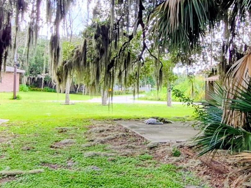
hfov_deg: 40.4
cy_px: 65
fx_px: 341
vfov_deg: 30.7
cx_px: 109
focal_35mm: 47
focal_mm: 1.74
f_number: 2.2
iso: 40
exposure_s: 1/286
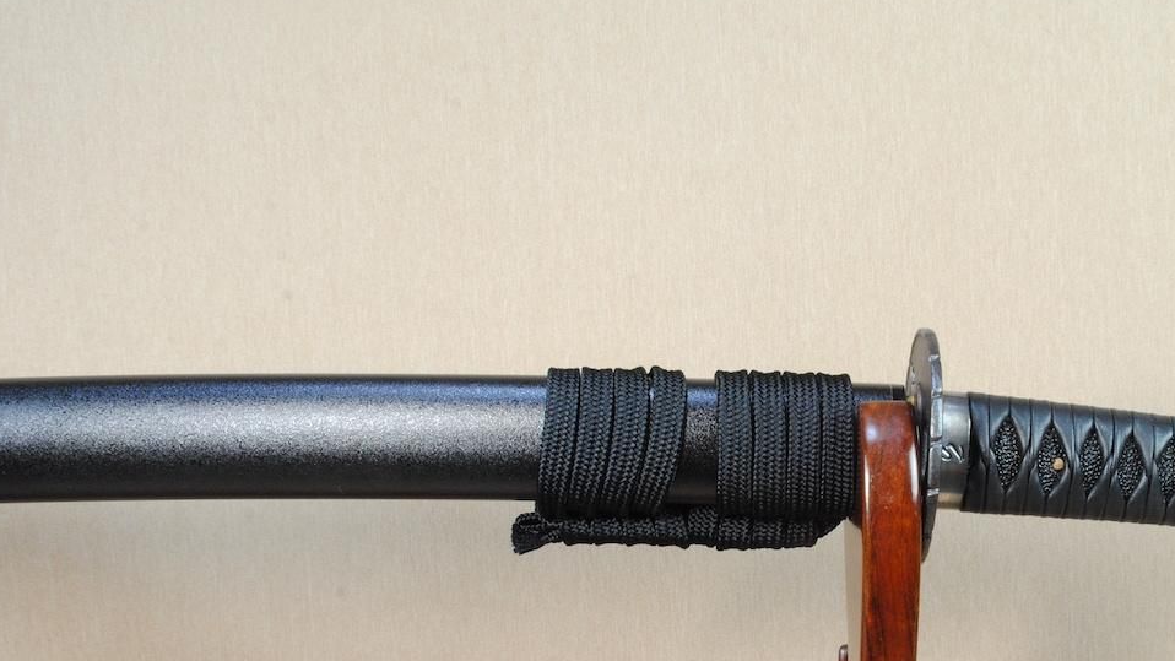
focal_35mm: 46
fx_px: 1433
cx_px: 808
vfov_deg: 25.8
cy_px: 460
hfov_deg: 43.8
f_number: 11
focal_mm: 20
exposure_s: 1/2
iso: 400
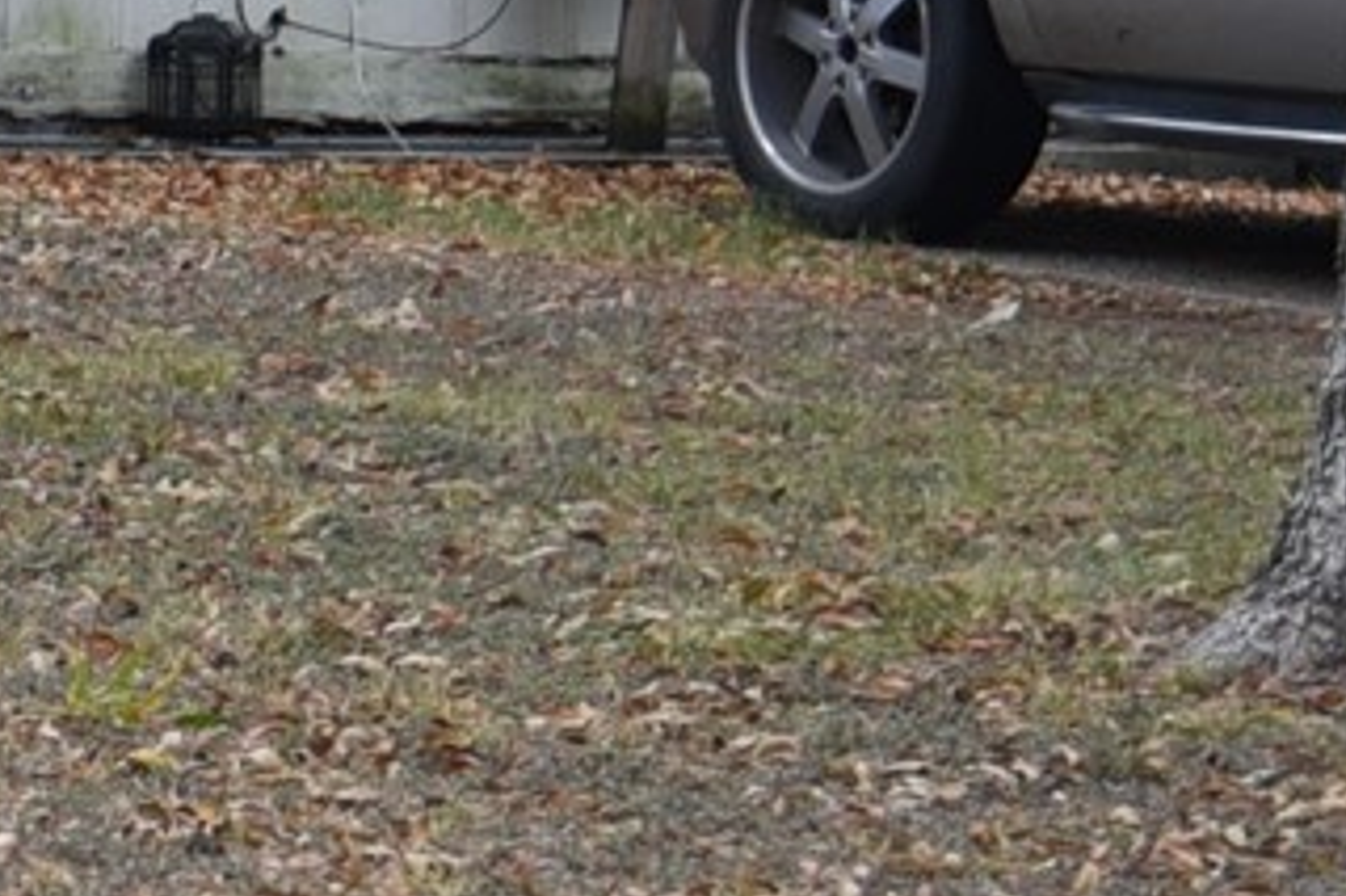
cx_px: -1947
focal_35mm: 326
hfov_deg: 6.0
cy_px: -151
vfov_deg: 4.2
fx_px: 12182
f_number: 4.5
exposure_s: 1/80
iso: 100
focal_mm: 48
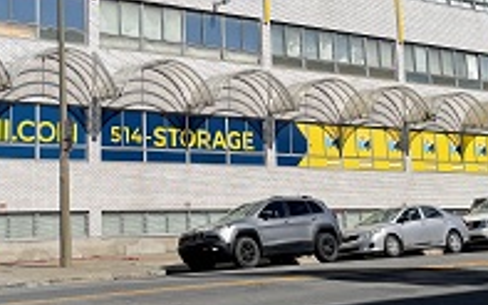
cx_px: 191
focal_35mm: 70
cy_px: 61
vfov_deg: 18.4
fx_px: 931
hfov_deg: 29.3
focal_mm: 4.2
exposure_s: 1/8403
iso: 32
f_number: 1.6
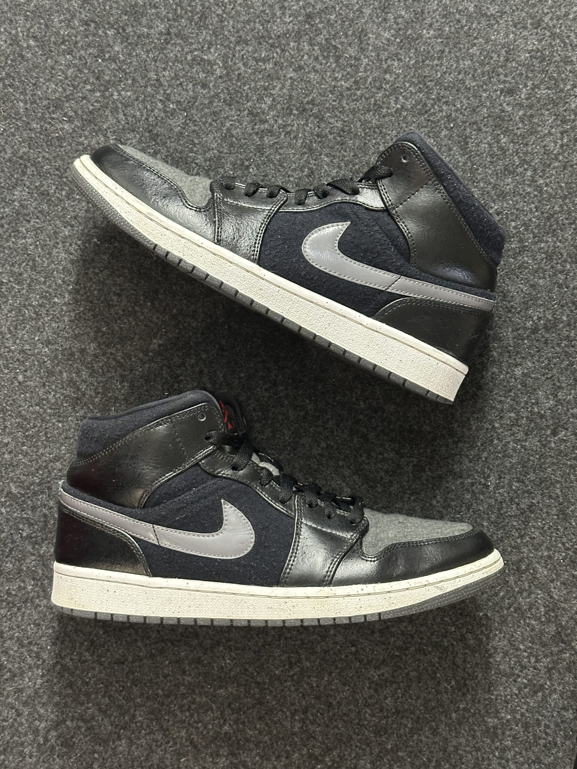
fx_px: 1067
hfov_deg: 30.3
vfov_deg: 39.7
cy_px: 384
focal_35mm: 48
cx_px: 288
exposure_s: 1/33
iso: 500
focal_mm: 6.86
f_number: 1.78
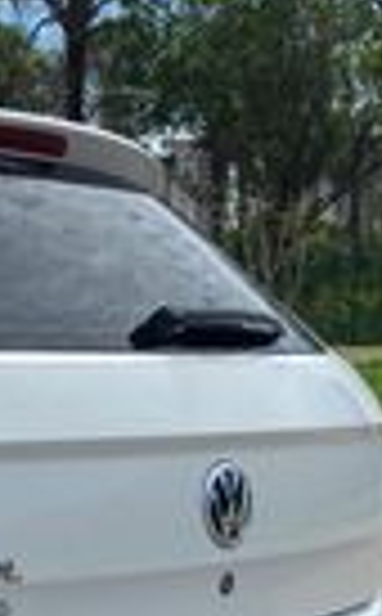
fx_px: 1591
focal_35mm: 95
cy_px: 450
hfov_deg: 12.3
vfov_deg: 21.7
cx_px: -355
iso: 32
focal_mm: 4.25
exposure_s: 1/5495
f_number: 1.8
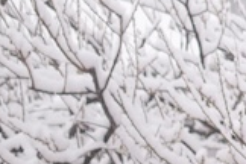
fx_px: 1332
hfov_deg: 9.7
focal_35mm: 195
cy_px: -153
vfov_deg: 6.8
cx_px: 521
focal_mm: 35
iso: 100
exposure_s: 1/3200
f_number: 1.8
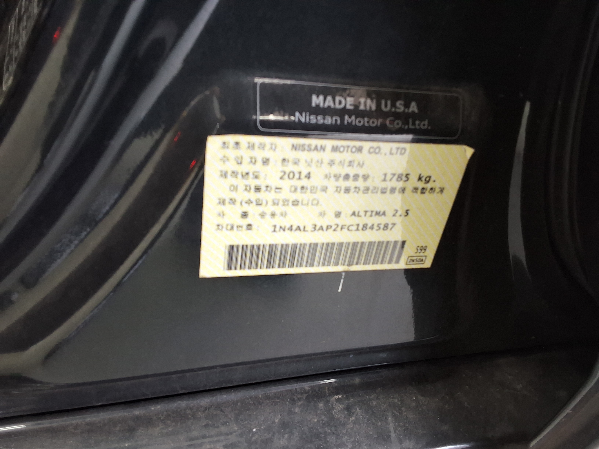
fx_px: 485
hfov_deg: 63.4
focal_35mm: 28
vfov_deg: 49.7
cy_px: 224
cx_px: 300
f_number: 1.9
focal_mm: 2.91
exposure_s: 1/40
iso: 80
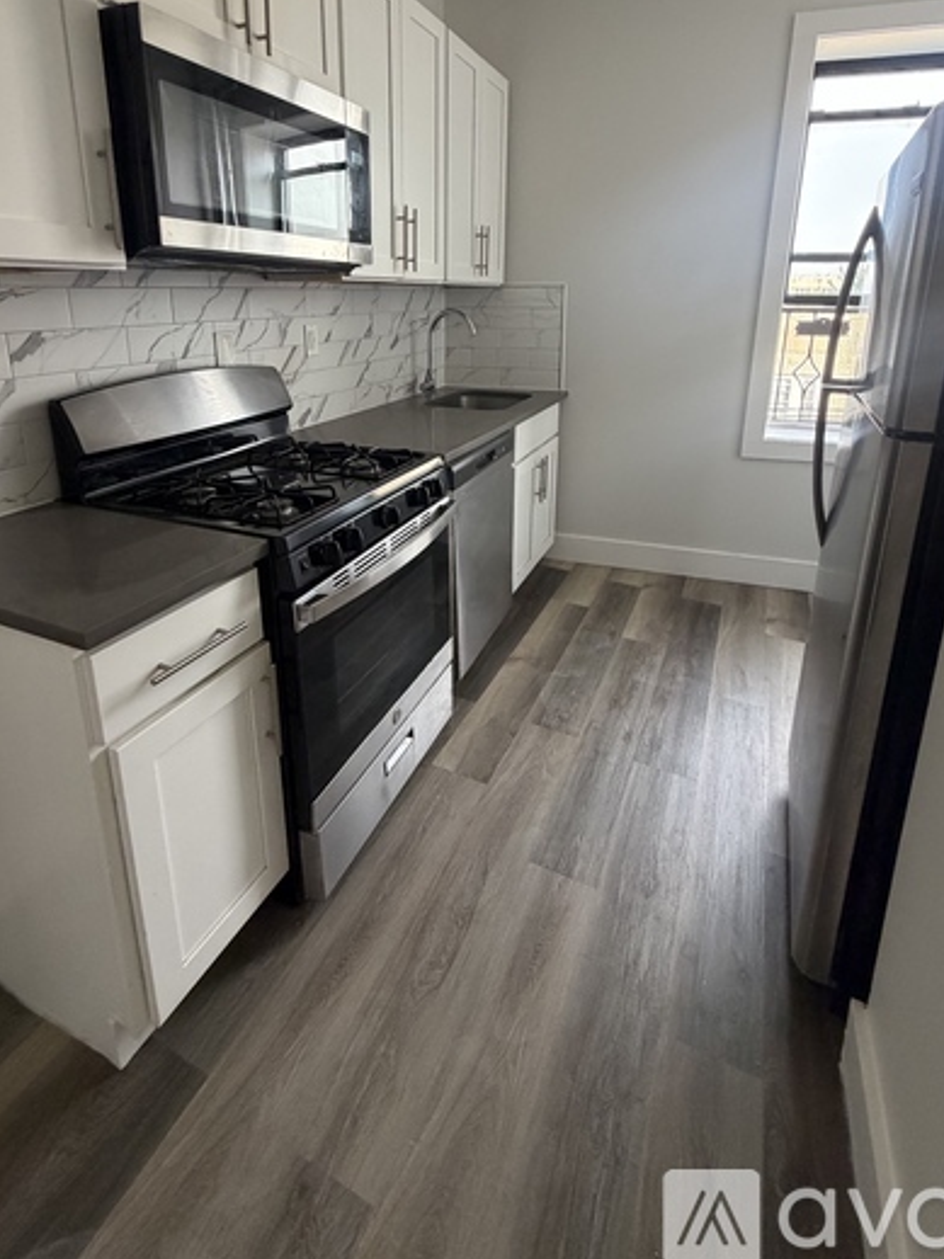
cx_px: 449
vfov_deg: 85.7
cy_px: 457
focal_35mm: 18
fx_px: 655
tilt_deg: -13.6
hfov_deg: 71.5
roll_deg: -0.1
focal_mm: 2.22
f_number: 2.2
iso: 320
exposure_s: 1/121
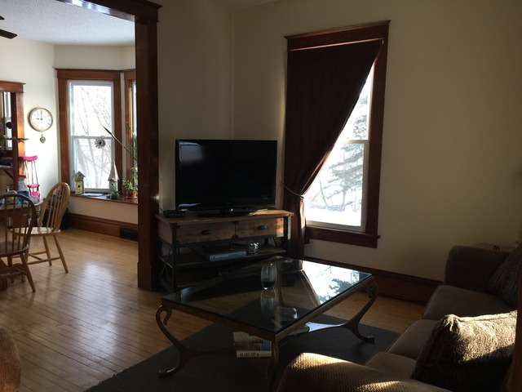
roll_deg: -0.9
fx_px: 437
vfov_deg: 48.2
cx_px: 261
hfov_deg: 61.7
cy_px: 196
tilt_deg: -6.5
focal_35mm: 29
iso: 32
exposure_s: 1/15
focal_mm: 4.15
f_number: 2.2
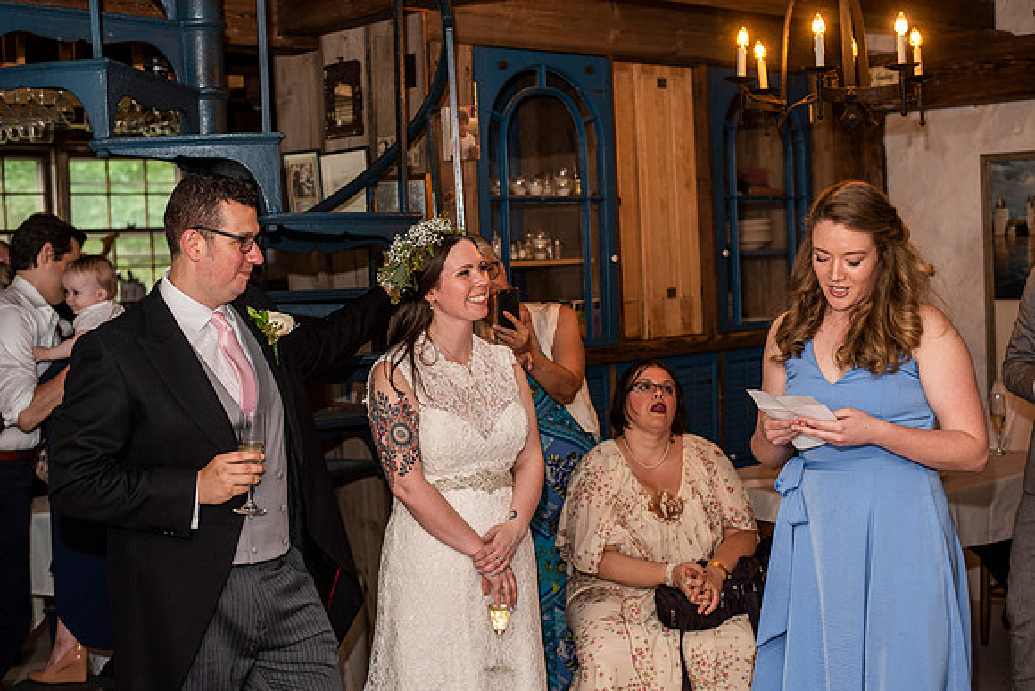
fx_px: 1438
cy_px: 346
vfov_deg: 27.0
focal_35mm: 50
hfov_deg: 39.6
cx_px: 518
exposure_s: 1/100
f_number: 3.2
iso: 500
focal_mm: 50
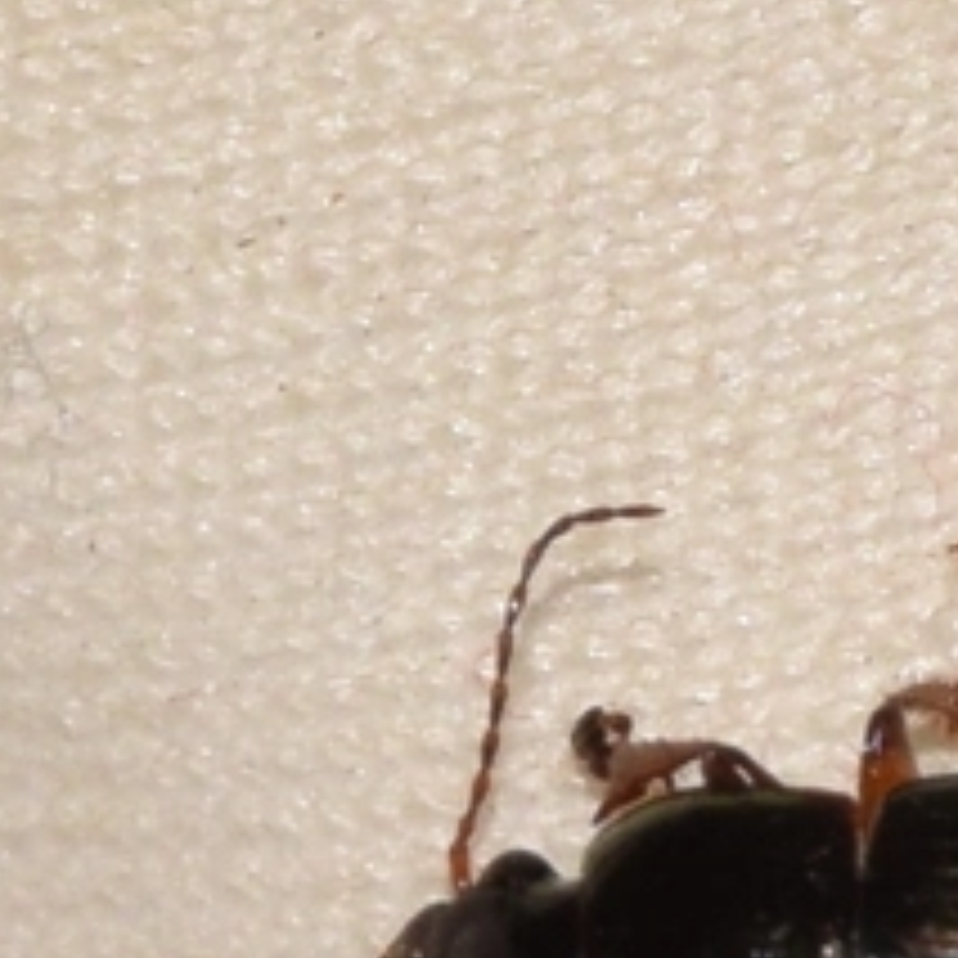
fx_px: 16783
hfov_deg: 3.3
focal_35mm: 536
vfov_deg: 3.3
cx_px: 945
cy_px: 828
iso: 500
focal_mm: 140
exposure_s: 1/200
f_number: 14
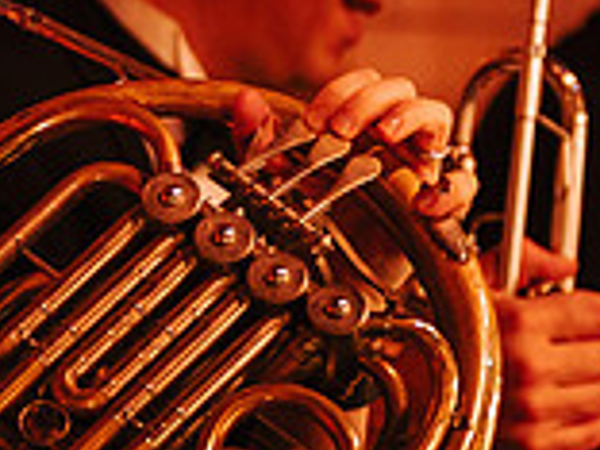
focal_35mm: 449
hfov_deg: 4.4
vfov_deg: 3.3
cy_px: 172
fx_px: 7783
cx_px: 244
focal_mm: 106
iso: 1600
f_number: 2.8
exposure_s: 1/80
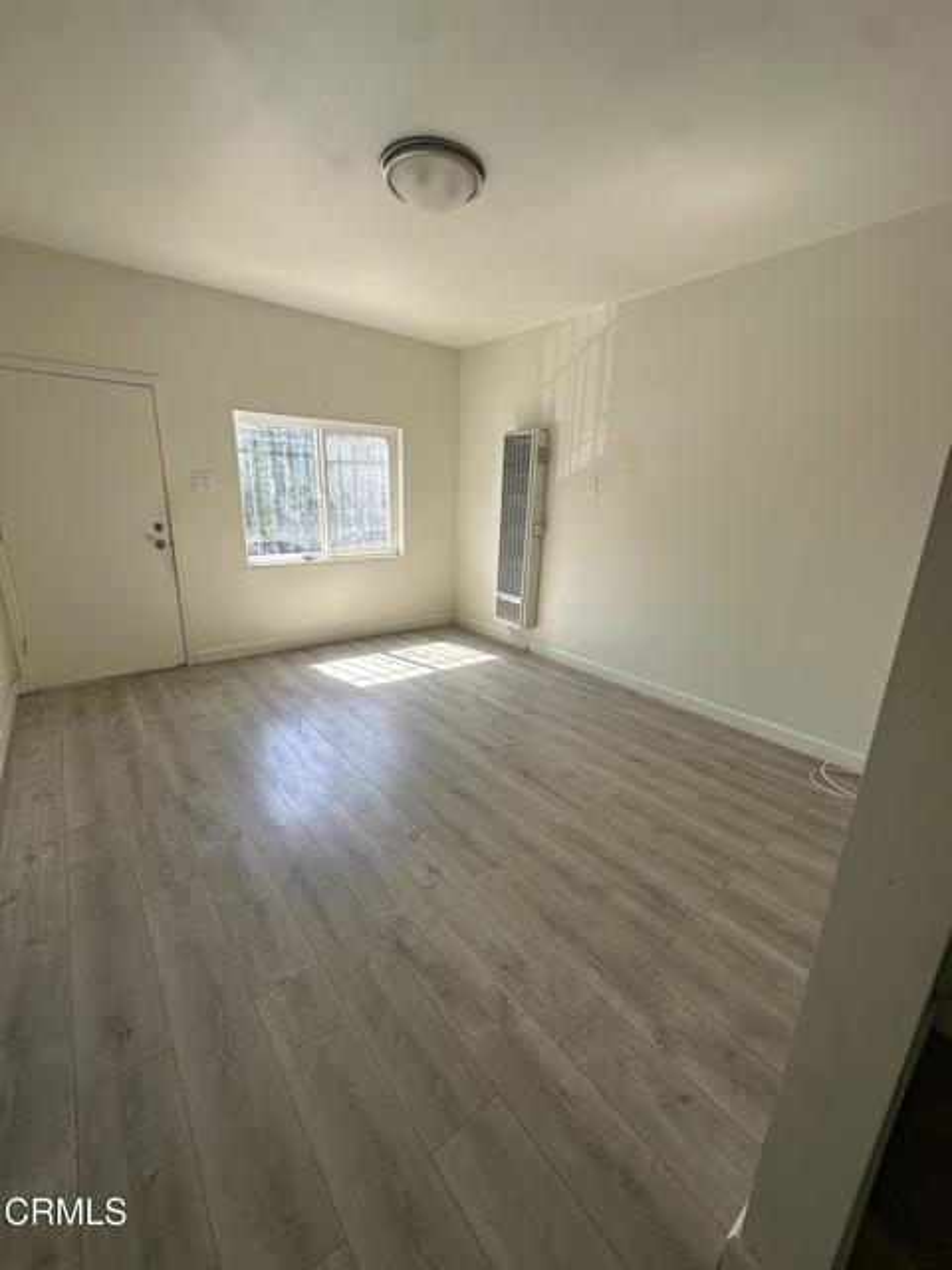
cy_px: 635
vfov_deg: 102.1
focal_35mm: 14
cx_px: 476
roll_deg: -2.2
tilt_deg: -13.9
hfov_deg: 85.7
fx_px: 513
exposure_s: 1/159
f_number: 2.2
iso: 40
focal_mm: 2.22
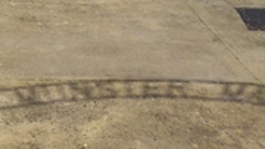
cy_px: -220
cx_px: -87
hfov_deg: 20.1
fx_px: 681
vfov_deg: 10.5
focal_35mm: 97
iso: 100
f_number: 3.3
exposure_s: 1/1300
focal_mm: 4.3
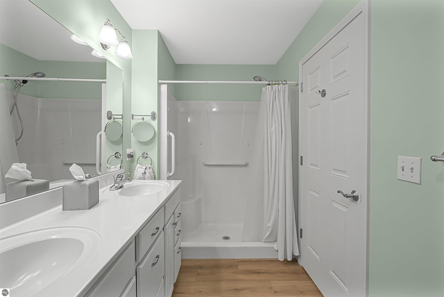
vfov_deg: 73.8
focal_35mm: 16
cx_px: 222
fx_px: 197
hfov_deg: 96.7
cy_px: 148
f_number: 10
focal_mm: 16
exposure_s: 1/10
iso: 2000
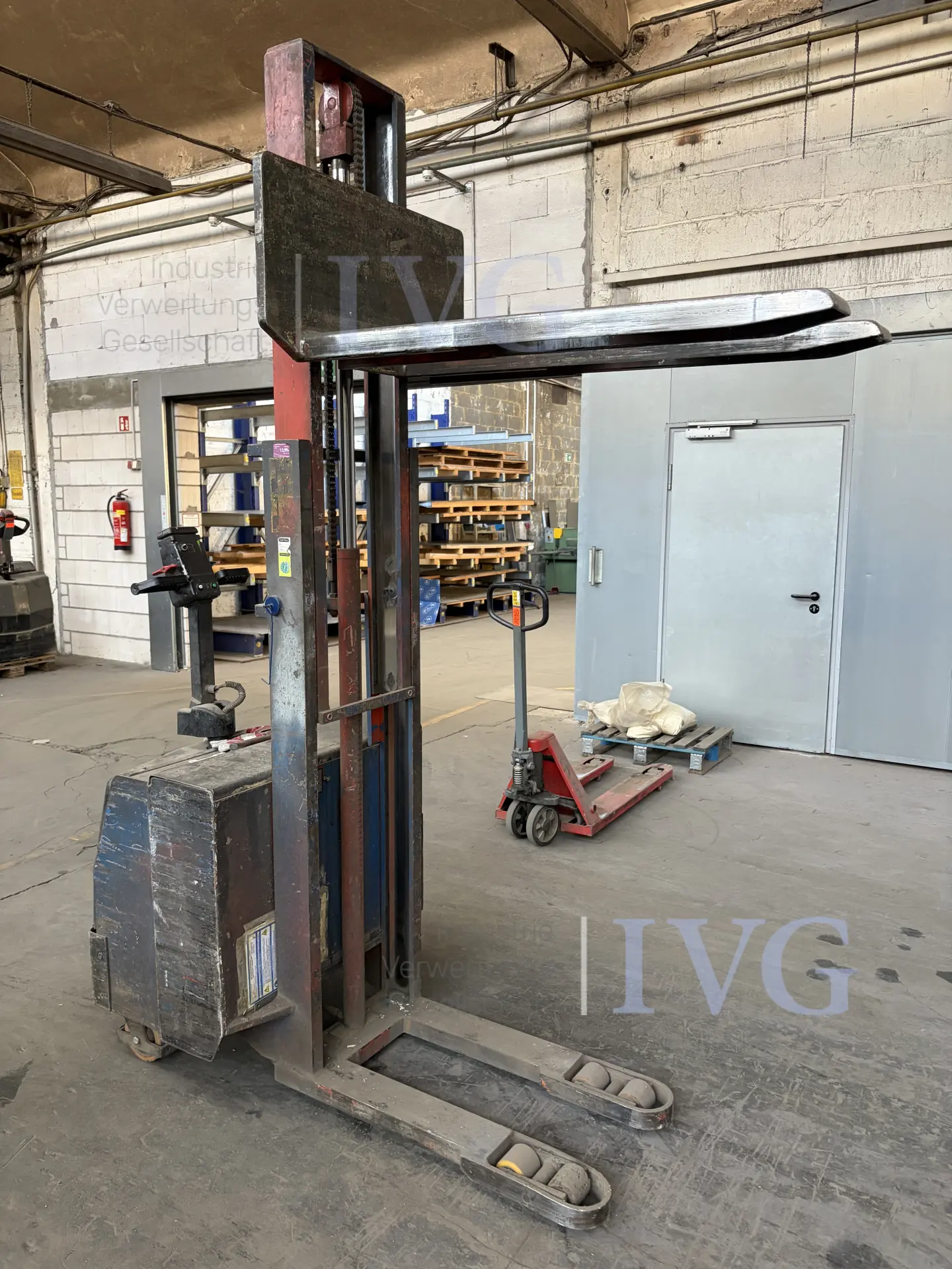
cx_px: 476
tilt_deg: -7.0
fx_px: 953
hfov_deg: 53.1
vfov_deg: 67.3
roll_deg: +2.0
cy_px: 634
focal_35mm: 26
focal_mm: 5.96
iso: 200
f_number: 1.6
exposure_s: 1/60
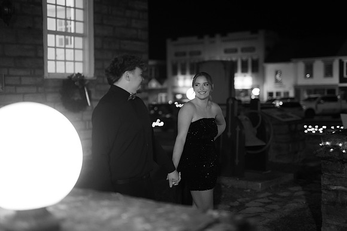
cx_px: 174
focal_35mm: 50
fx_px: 482
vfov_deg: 27.0
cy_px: 116
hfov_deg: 39.6
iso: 2500
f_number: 1.4
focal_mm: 50
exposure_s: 1/250
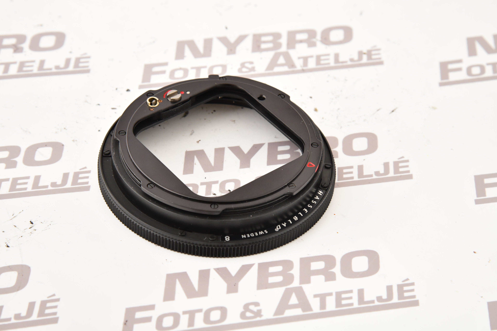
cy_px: 166
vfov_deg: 11.4
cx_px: 248
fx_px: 1657
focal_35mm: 120
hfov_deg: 17.1
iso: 1600
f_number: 13
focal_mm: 120
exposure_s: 1/160
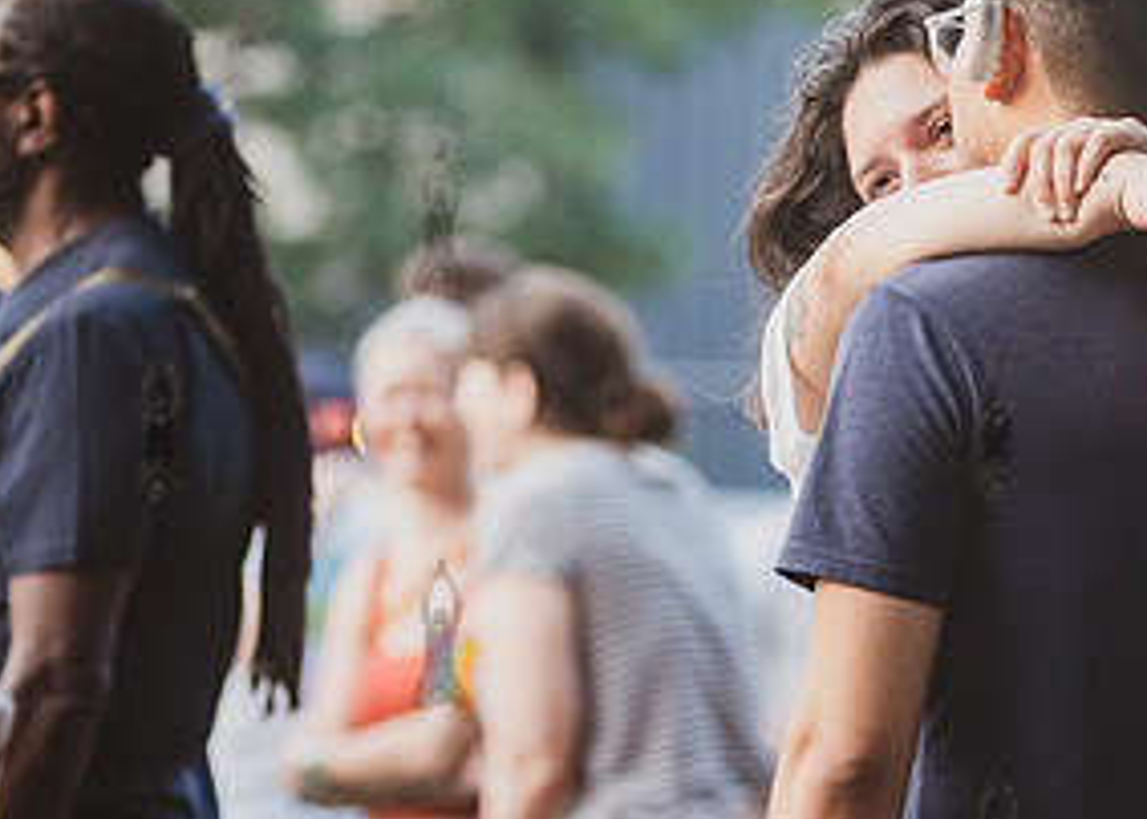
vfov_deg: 3.6
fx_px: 12897
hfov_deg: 5.1
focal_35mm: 396
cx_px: 913
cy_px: 262
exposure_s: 1/500
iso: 2000
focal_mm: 155
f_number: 4
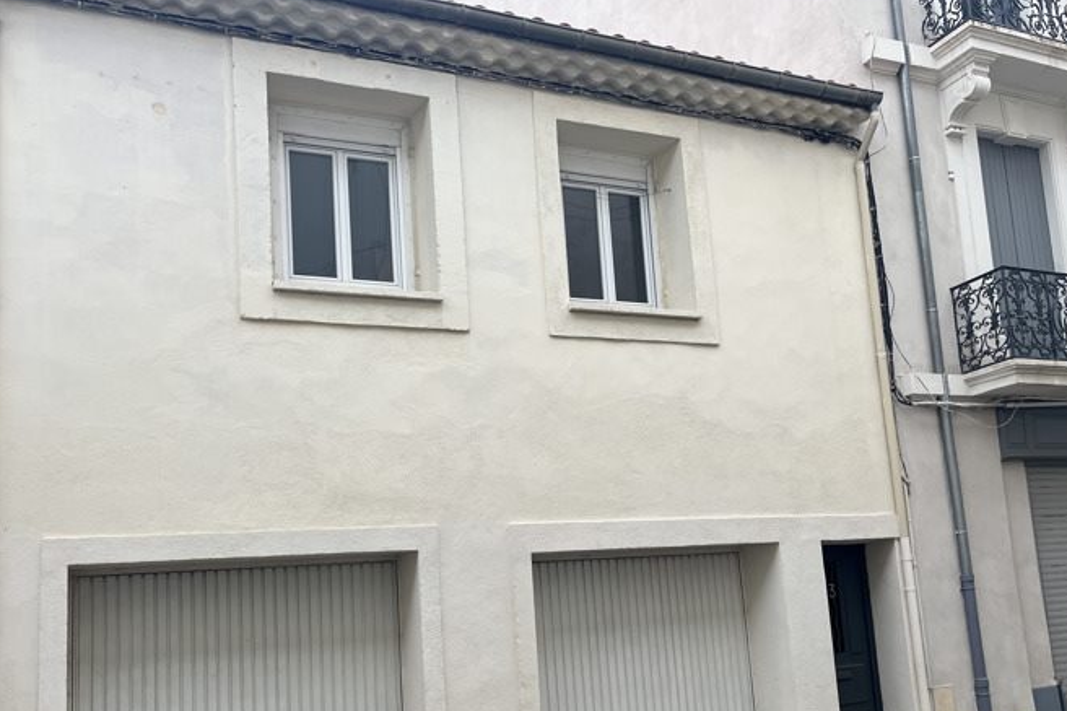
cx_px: 545
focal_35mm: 33
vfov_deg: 39.6
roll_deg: +4.3
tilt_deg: +8.0
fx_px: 978
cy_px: 462
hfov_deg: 57.2
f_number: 1.6
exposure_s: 1/676
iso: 50
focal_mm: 5.1
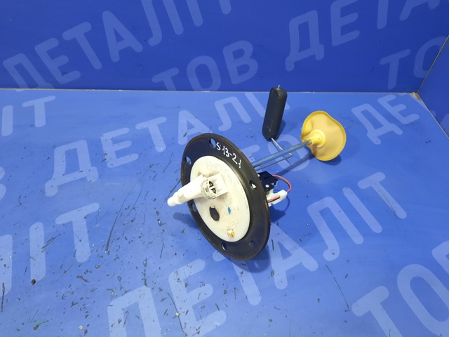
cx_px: 224
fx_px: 324
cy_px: 168
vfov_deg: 54.9
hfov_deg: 69.4
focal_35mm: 25
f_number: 2
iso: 400
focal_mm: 4.6
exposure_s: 1/33
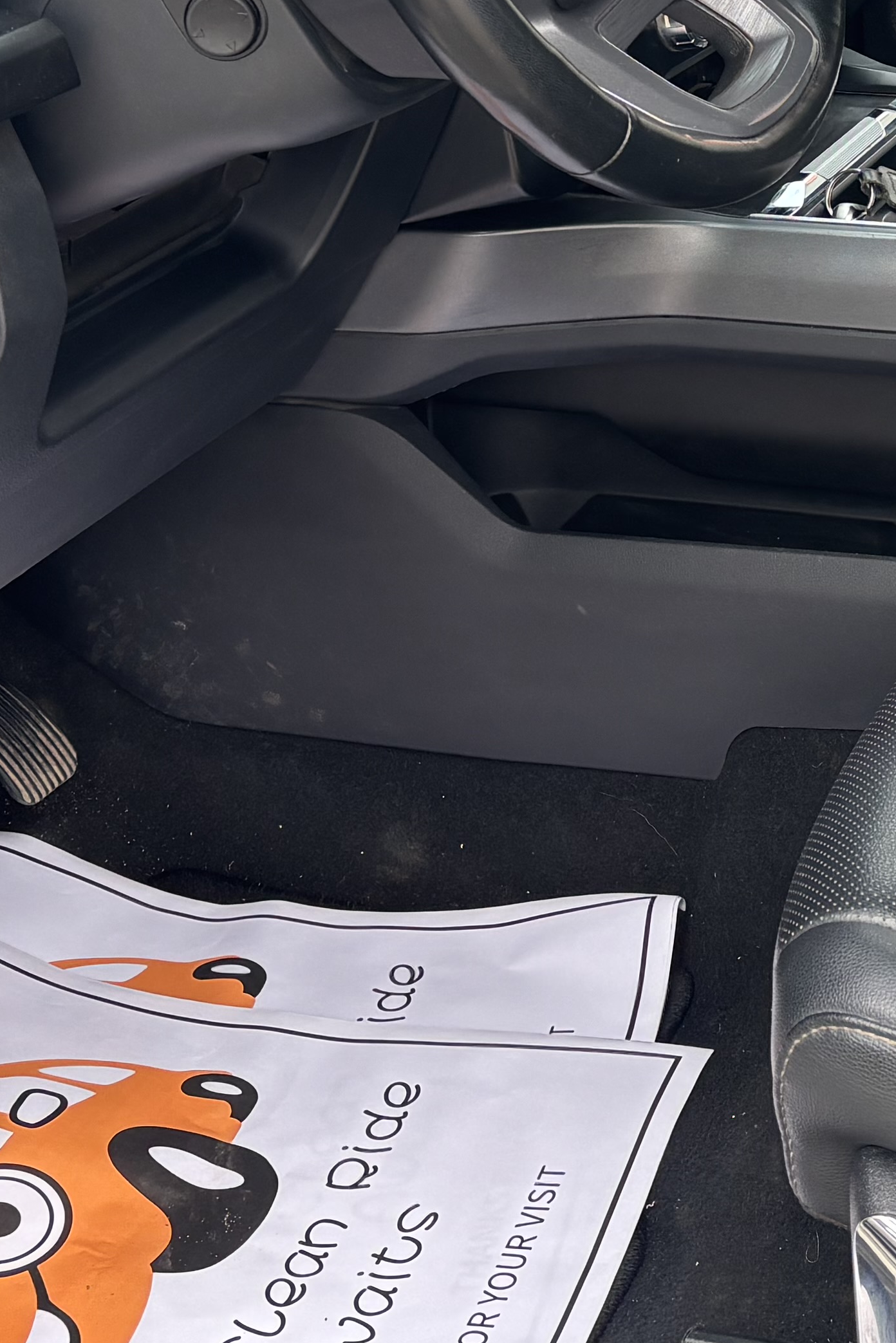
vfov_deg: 26.4
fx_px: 2762
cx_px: 969
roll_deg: +0.5
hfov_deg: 17.8
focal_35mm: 74
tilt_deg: -16.8
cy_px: 130
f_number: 1.6
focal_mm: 5.96
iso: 64
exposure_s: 1/121
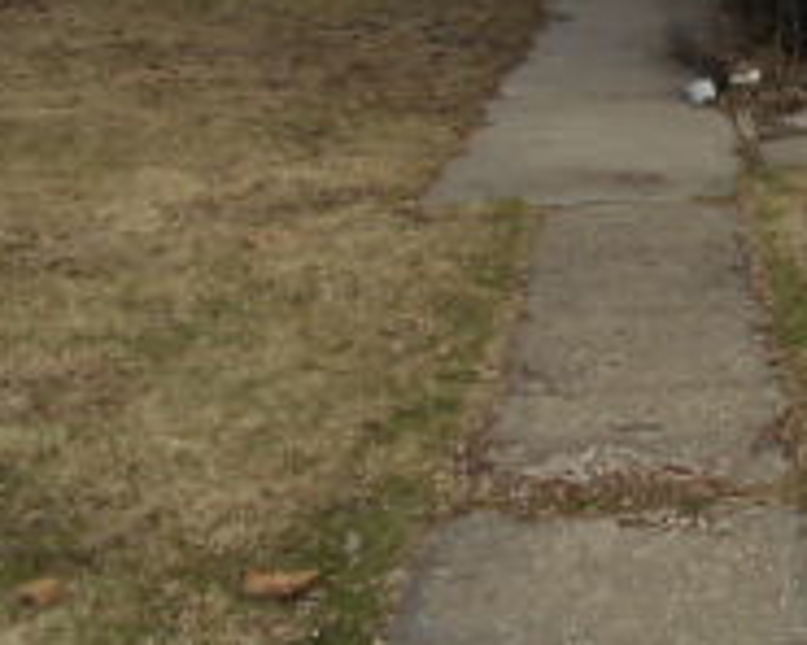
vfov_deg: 16.3
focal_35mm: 88
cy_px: -257
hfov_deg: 19.4
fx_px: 2102
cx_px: 1156
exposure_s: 1/500
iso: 80
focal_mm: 4.6
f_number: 3.2
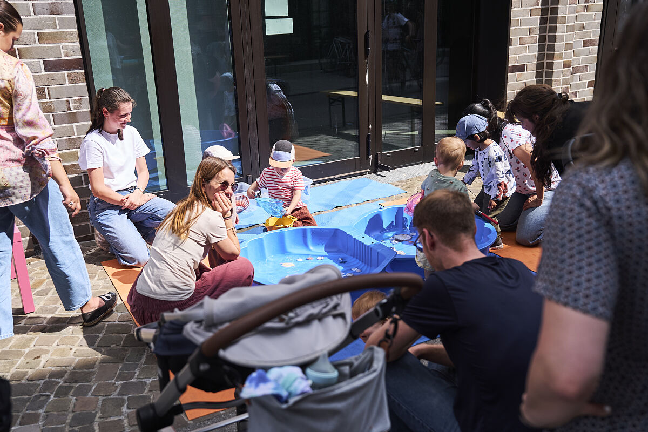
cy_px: 216
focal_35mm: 35
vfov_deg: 37.9
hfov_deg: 54.4
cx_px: 324
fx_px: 630
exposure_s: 1/2000
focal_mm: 35
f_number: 3.5
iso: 250
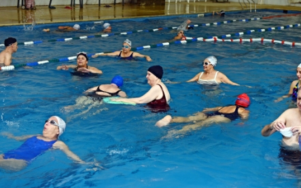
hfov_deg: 30.2
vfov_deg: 19.1
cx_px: 150
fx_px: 558
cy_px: 89
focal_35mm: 68
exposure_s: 1/200
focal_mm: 66
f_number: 5.6
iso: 1250
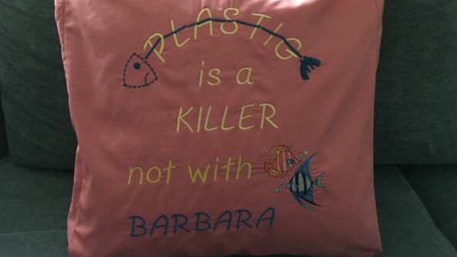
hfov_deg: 61.0
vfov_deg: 36.6
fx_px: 388
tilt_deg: -30.1
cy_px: 110
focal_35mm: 32
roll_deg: -3.6
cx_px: 231
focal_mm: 4.15
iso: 400
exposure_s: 1/17
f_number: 2.2
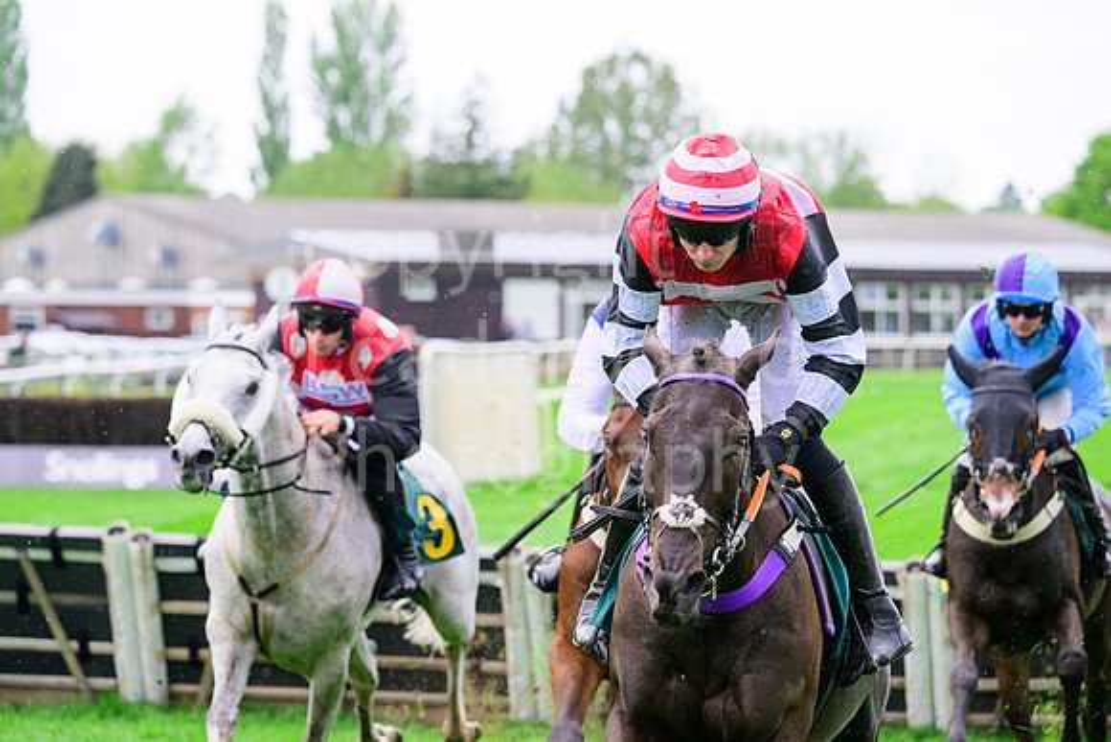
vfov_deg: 8.3
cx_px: 556
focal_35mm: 165
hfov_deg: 12.4
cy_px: 371
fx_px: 5093
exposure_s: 1/1600
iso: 2000
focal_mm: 165
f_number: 5.6
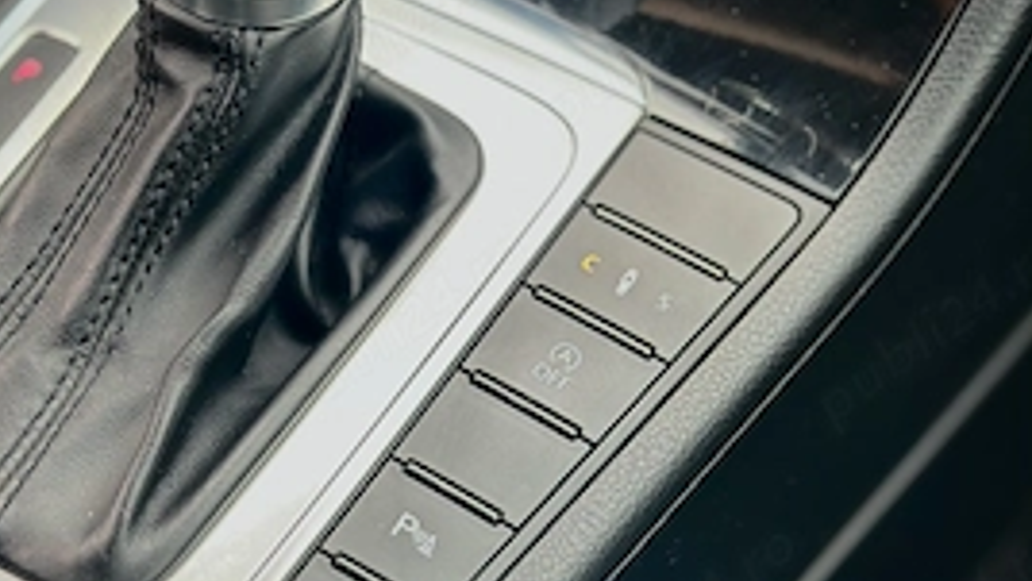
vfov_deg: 15.5
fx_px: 2135
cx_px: 535
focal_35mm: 78
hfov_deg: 27.2
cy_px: 392
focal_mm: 6.86
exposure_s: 1/75
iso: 125
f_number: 1.78
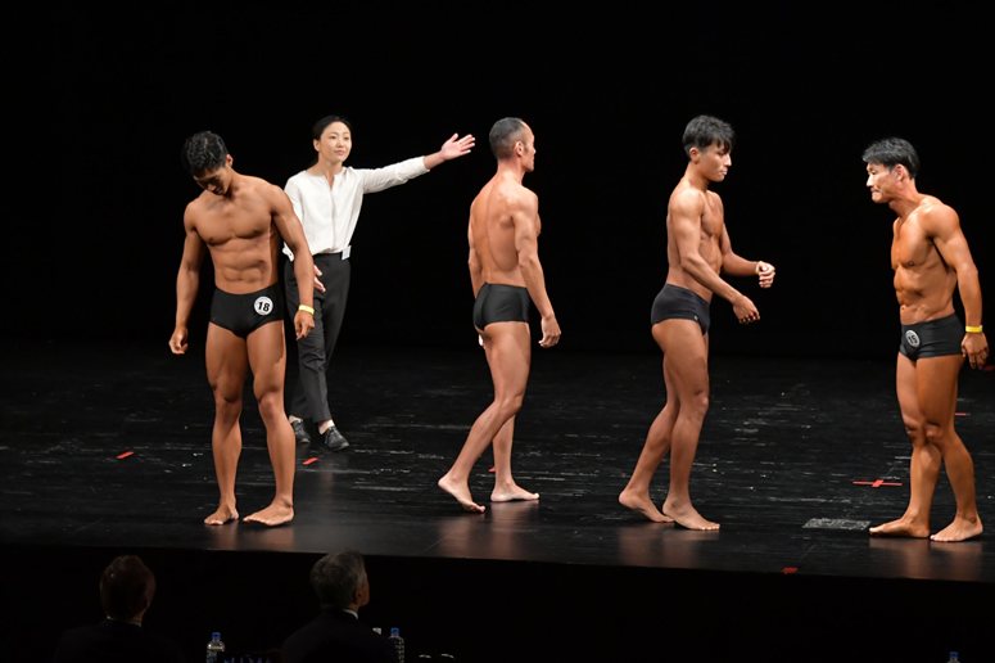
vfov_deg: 7.5
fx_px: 5056
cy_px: 332
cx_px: 498
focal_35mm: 183
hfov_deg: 11.2
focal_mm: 122
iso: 3200
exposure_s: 1/400
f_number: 5.6
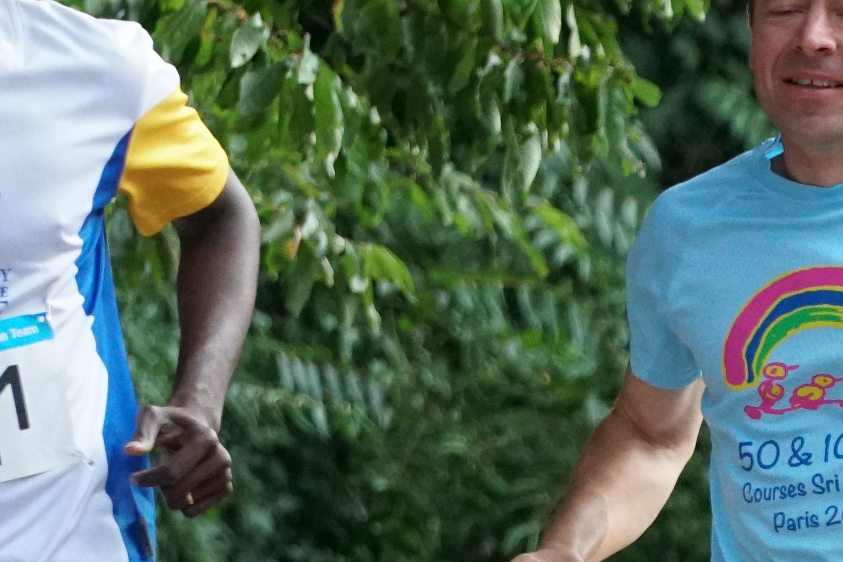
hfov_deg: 3.7
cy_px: 660
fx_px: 13039
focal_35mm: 557
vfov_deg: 2.5
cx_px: 875
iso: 3200
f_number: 4
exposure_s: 1/2000
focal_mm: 105
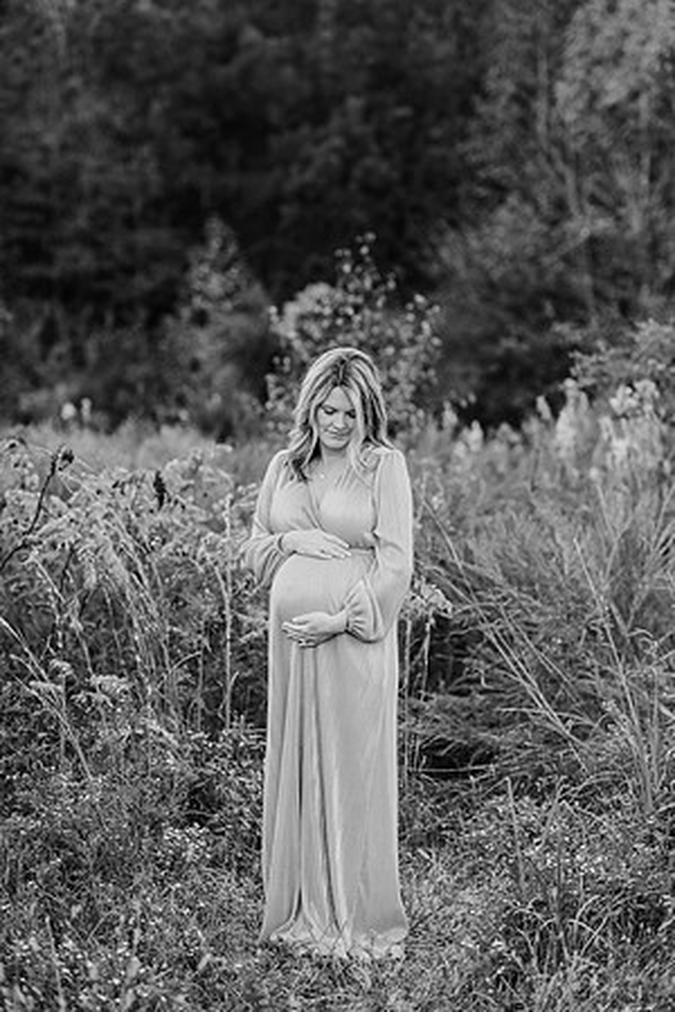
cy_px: 506
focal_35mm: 85
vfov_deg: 23.9
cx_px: 338
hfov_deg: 16.1
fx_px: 2390
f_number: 2.2
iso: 200
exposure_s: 1/320
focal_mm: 85
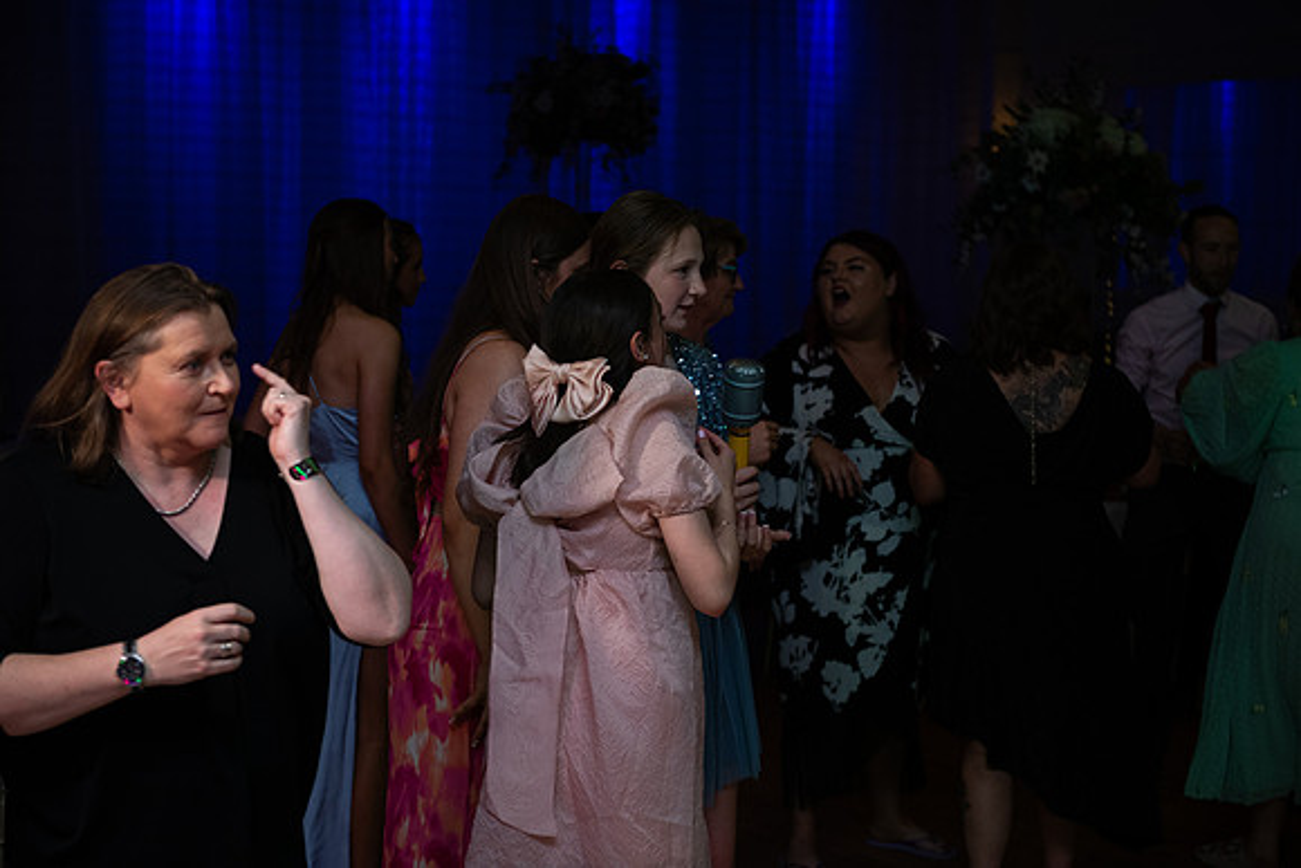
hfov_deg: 32.4
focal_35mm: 62
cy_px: 434
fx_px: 2241
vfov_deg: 21.9
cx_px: 650
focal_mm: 62
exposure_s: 1/160
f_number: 3.5
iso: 640
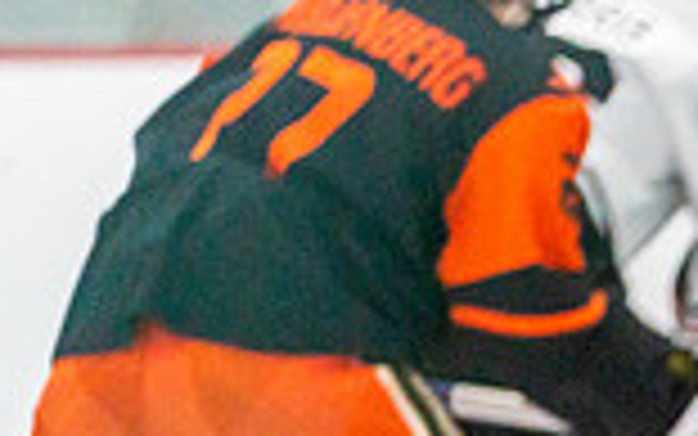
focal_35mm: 757
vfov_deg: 1.7
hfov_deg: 2.8
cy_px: 834
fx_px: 14405
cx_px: 1207
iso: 3200
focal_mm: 181
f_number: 2.8
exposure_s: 1/1250
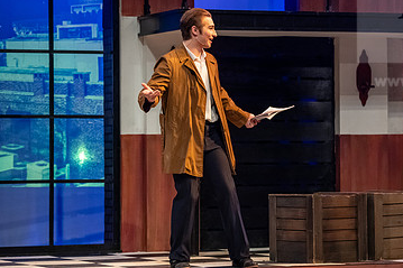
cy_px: 105
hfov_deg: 11.5
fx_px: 1992
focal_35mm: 178
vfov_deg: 7.7
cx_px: 323
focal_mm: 110
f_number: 3.2
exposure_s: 1/200
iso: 3200
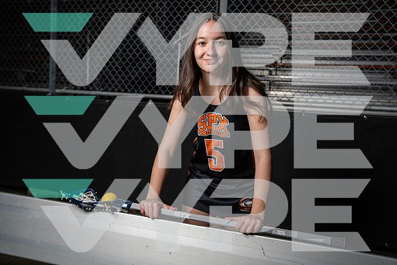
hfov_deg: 57.2
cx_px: 198
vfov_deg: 40.0
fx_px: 364
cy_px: 132
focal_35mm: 33
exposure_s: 1/250
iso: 125
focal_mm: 33
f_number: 4
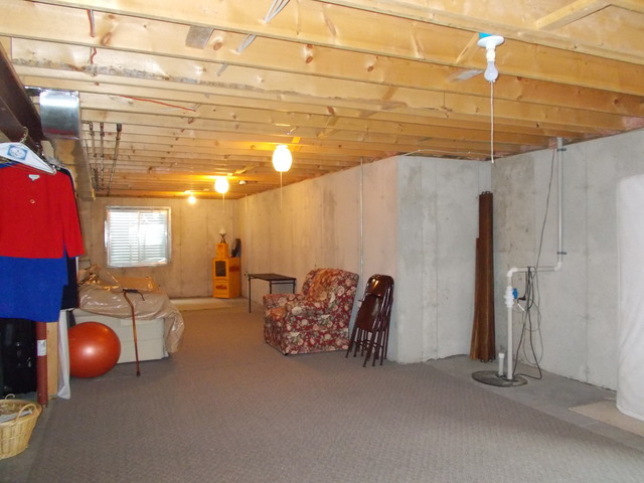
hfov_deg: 67.3
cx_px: 322
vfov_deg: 53.1
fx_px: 484
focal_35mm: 26
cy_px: 242
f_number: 3.2
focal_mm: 4.6
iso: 800
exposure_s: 1/25
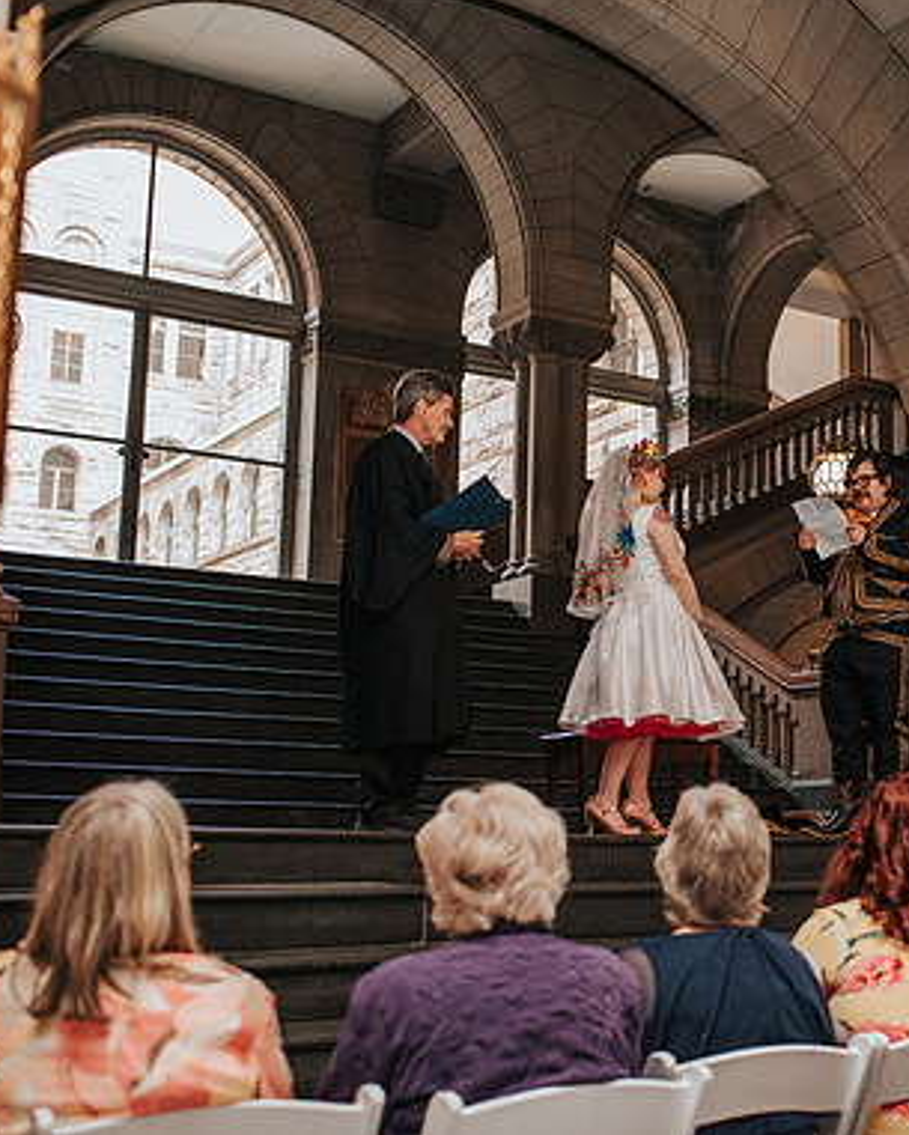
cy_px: 562
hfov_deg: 29.6
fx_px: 1681
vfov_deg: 37.3
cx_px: 724
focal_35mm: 50
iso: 1000
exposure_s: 1/200
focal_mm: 35
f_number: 3.2
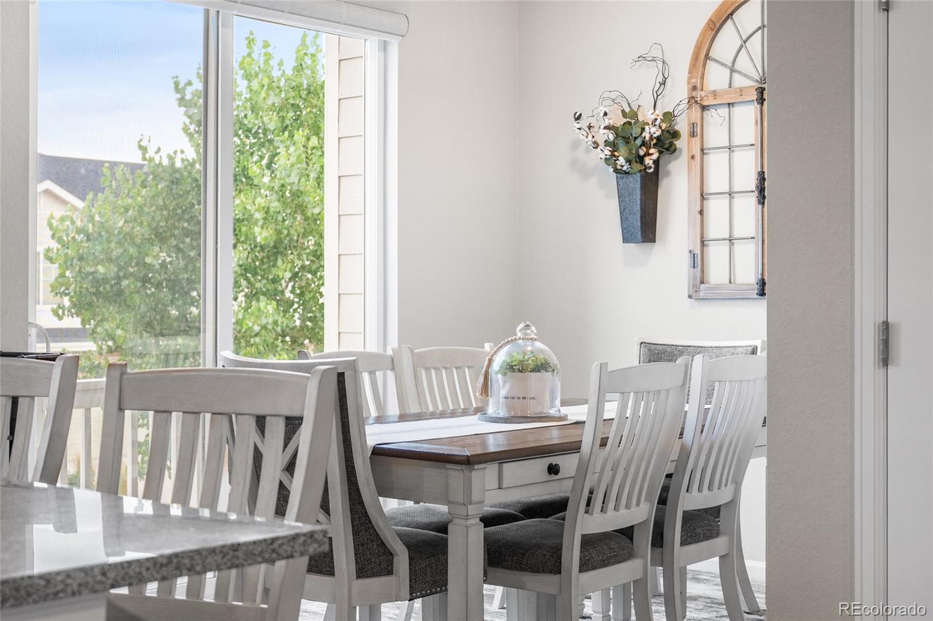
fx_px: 1347
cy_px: 310
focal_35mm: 52
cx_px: 466
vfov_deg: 26.0
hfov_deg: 38.2
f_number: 4
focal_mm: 35
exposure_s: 1/30
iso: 160
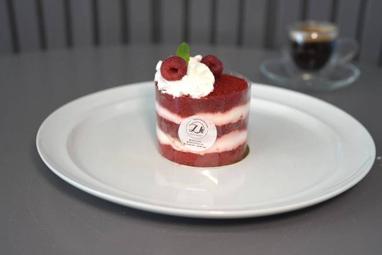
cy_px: 128
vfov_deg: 27.0
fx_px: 531
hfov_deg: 39.6
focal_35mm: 50
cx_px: 191
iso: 800
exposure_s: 1/160
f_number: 4
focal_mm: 50
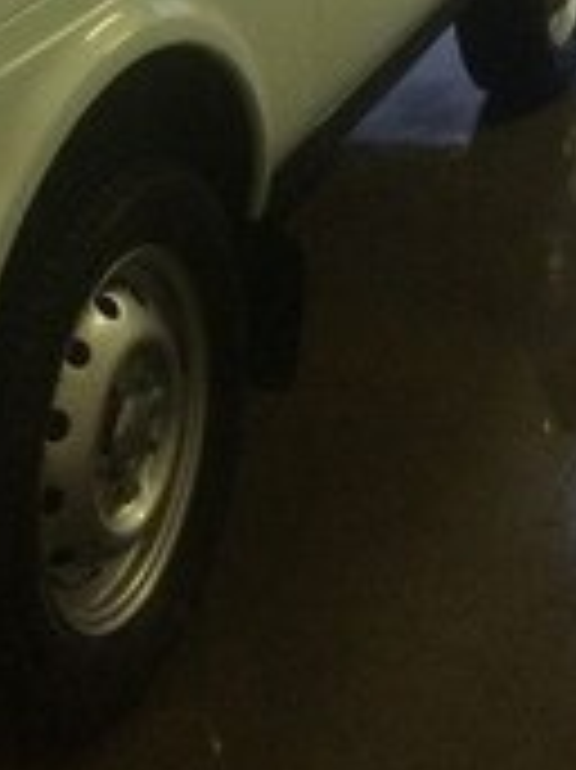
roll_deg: +1.9
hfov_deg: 17.5
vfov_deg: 21.8
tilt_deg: -16.3
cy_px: -122
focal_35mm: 84
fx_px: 1866
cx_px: 234
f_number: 2.2
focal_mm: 4.15
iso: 320
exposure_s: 1/33
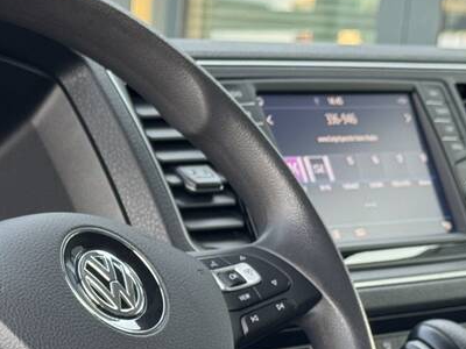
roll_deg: -3.3
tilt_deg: -11.8
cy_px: 357
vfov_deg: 10.2
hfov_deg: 13.6
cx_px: 26
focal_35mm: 144
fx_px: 1939
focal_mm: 6.76
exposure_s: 1/60
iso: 125
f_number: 1.78
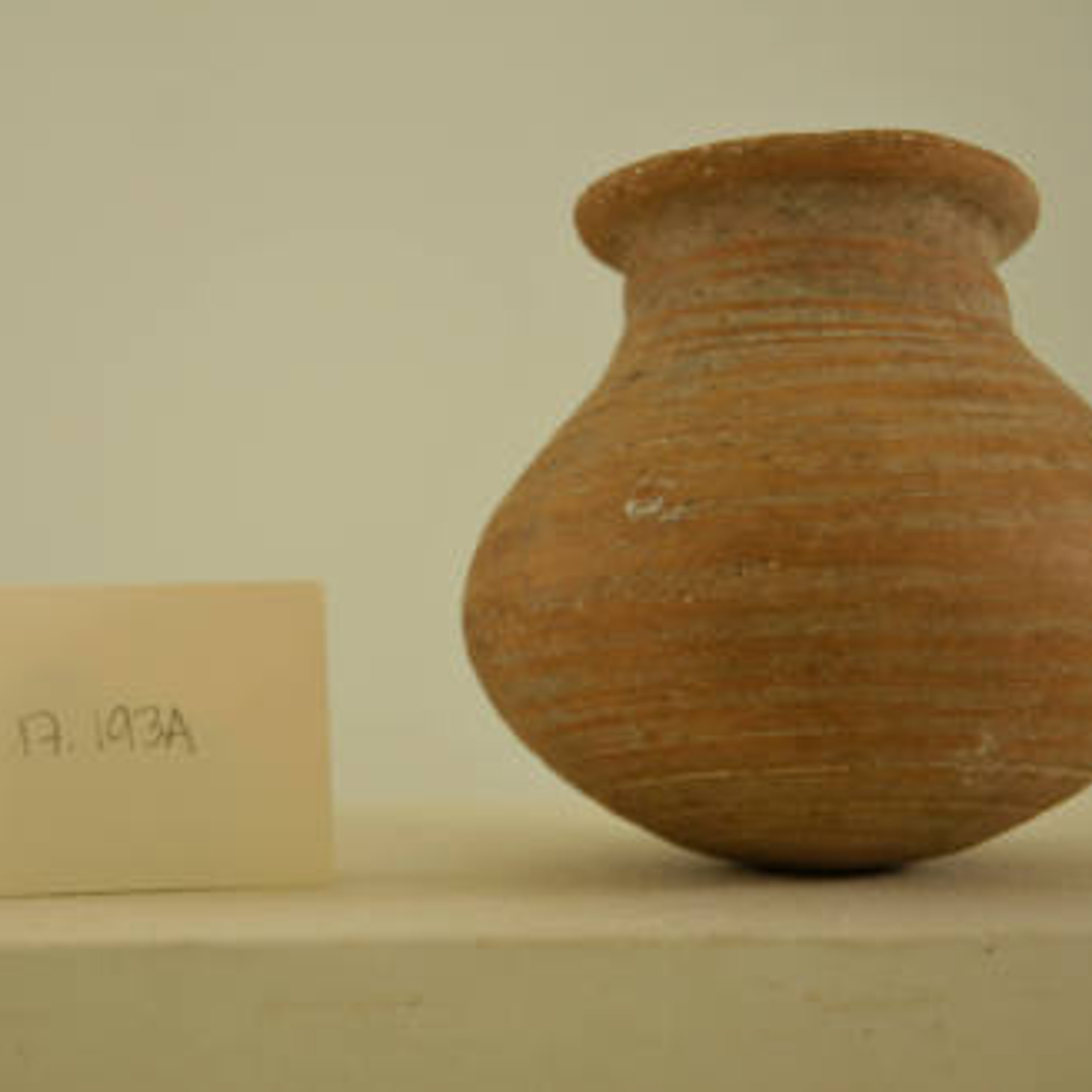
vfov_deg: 17.2
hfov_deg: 17.2
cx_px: 429
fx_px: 3605
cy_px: 543
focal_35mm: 101
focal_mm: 52
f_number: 5
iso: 200
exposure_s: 1/50
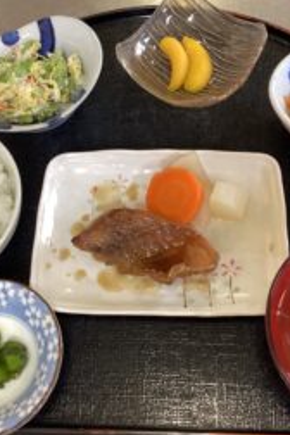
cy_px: 215
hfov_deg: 28.0
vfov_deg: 41.1
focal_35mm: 48
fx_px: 580
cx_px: 173
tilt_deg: -67.4
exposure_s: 1/40
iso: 250
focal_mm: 3.3
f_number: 2.4
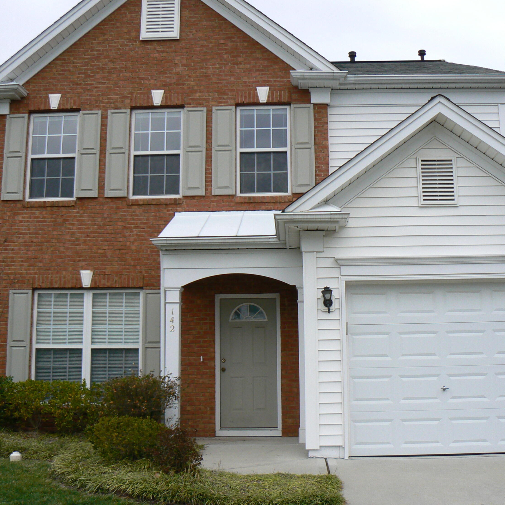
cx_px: 281
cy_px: 249
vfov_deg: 39.2
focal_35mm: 43
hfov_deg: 39.1
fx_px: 710
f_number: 2.8
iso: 100
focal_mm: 6
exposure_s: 1/1000
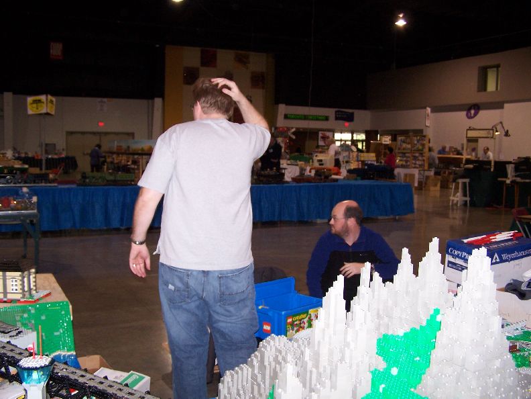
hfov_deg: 49.0
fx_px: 583
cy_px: 200
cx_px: 266
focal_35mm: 38
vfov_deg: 37.7
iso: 140
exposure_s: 1/60
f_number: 2.8
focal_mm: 6.3
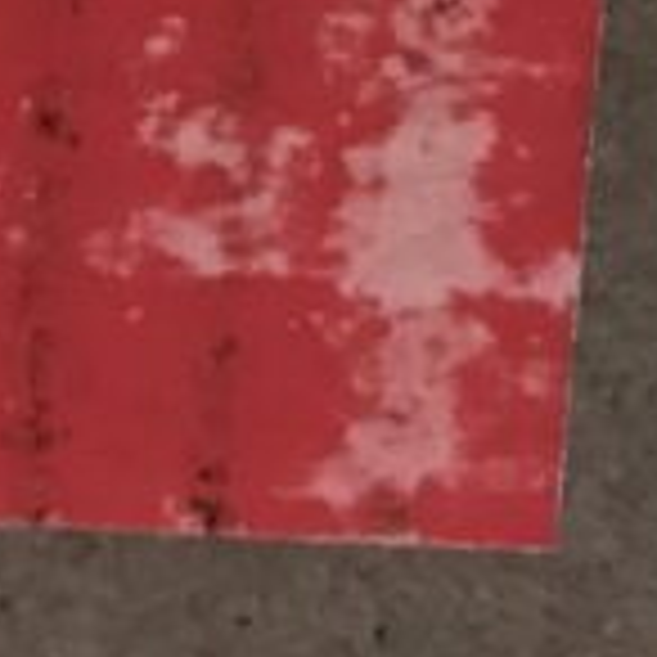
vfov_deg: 9.1
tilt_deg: -10.2
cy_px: -994
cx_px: -342
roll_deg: -2.0
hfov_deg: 10.0
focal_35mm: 170
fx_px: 3650
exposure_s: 1/30
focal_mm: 3.99
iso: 32
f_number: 1.8
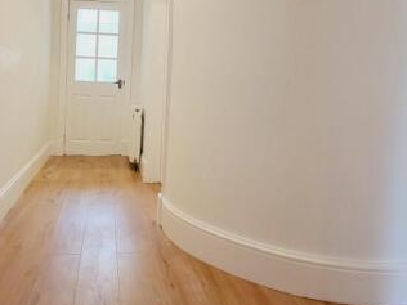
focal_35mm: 24
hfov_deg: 69.6
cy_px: 109
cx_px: 136
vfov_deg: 55.9
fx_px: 282
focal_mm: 1.74
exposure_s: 1/50
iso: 250
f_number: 2.2
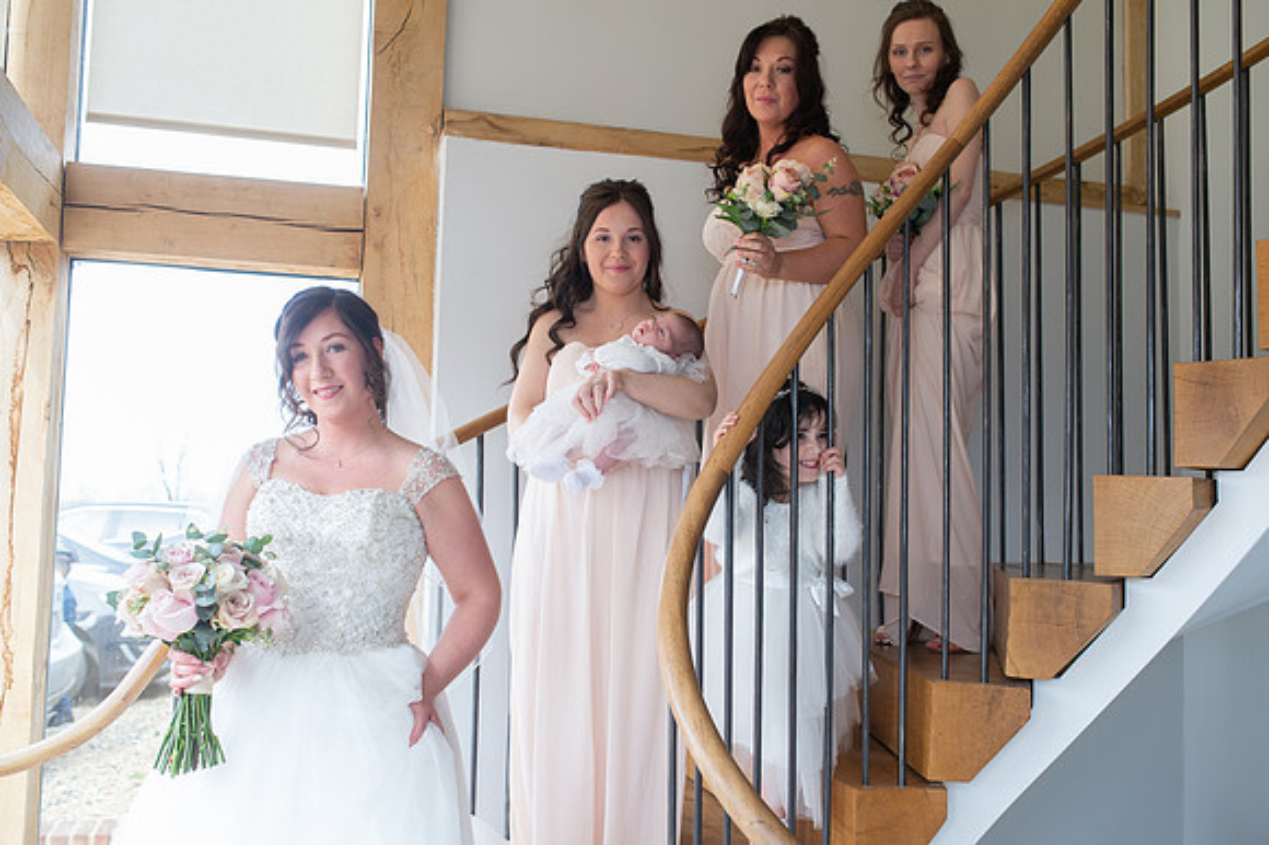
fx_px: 1233
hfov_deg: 54.5
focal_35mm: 35
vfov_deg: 37.8
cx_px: 634
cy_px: 422
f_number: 4
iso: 250
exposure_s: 1/125
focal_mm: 35
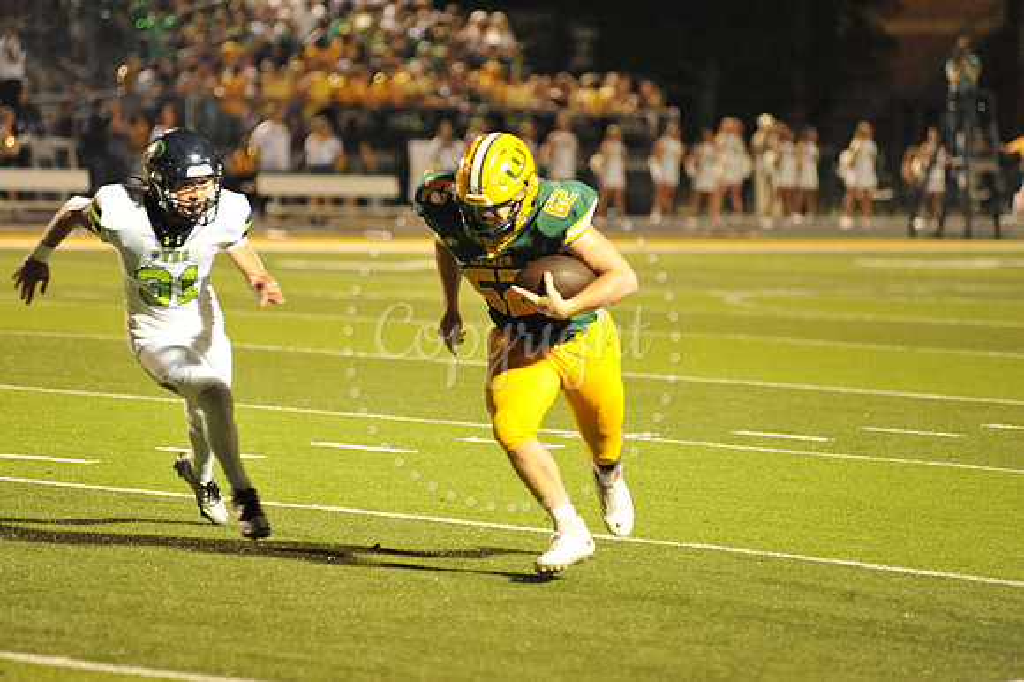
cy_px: 341
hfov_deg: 10.3
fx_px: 5685
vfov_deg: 6.9
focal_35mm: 200
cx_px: 512
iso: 6400
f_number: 4
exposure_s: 1/320
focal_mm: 200
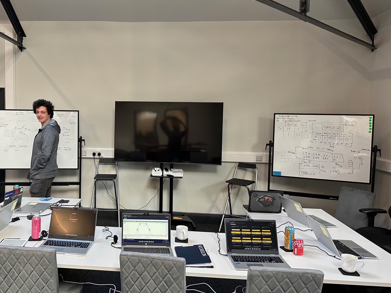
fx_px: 373
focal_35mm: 33
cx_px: 129
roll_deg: -0.6
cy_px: 136
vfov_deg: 42.9
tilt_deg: -3.5
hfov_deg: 54.2
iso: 200
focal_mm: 6.86
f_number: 1.78
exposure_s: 1/121
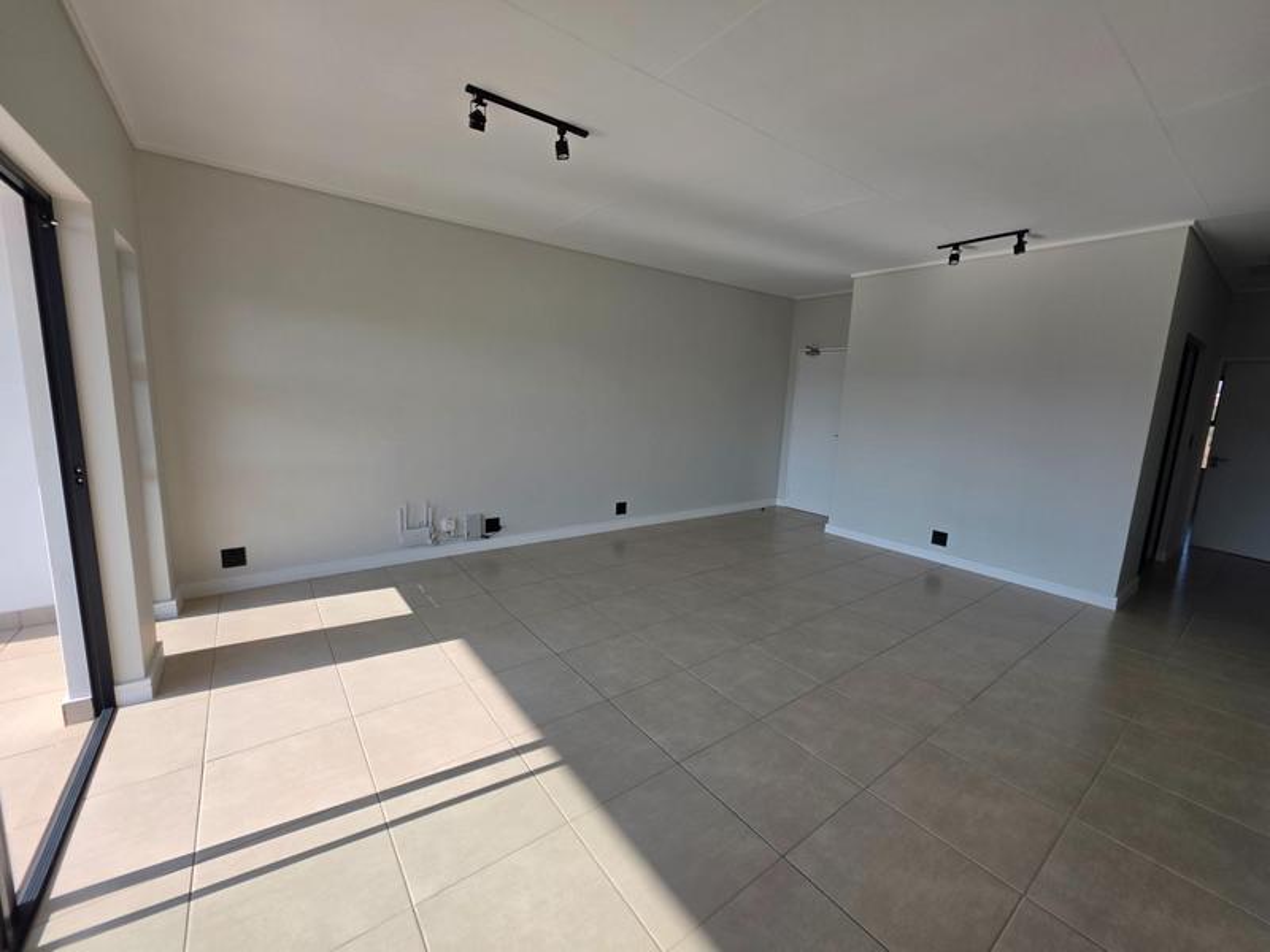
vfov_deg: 89.9
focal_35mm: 13
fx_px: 477
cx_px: 635
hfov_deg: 106.2
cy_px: 476
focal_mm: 2.2
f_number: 1.9
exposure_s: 1/900
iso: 32
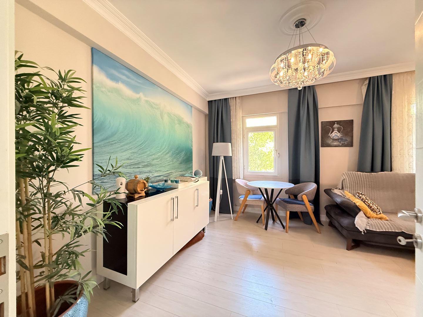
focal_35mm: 14
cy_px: 158
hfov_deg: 102.1
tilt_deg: +1.2
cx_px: 212
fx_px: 171
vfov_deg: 85.7
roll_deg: -0.2
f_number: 2.2
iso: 640
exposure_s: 1/50
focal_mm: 2.22
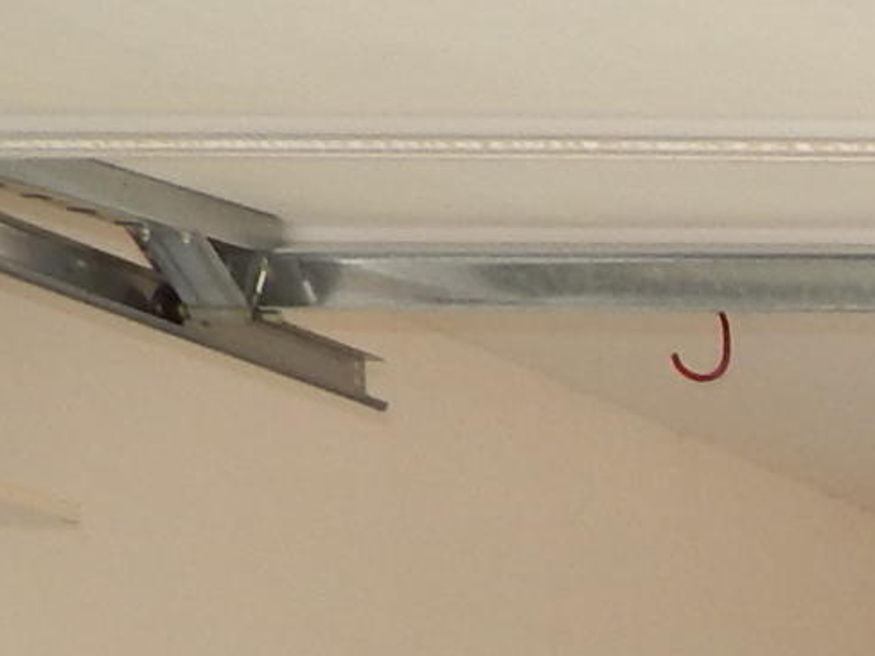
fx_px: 3892
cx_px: 2517
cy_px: 1747
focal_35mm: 154
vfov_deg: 8.5
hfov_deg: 10.0
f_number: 3.1
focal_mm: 4.5
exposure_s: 1/125
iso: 125
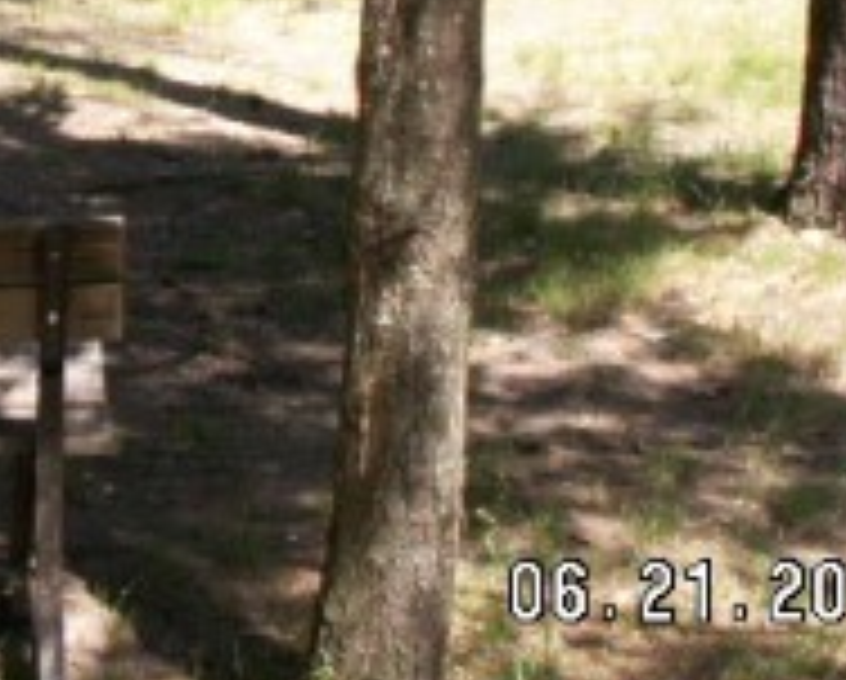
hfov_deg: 19.9
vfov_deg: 16.0
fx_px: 2332
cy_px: -106
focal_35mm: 93
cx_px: -25
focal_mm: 5.86
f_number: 5
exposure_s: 1/100
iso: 50
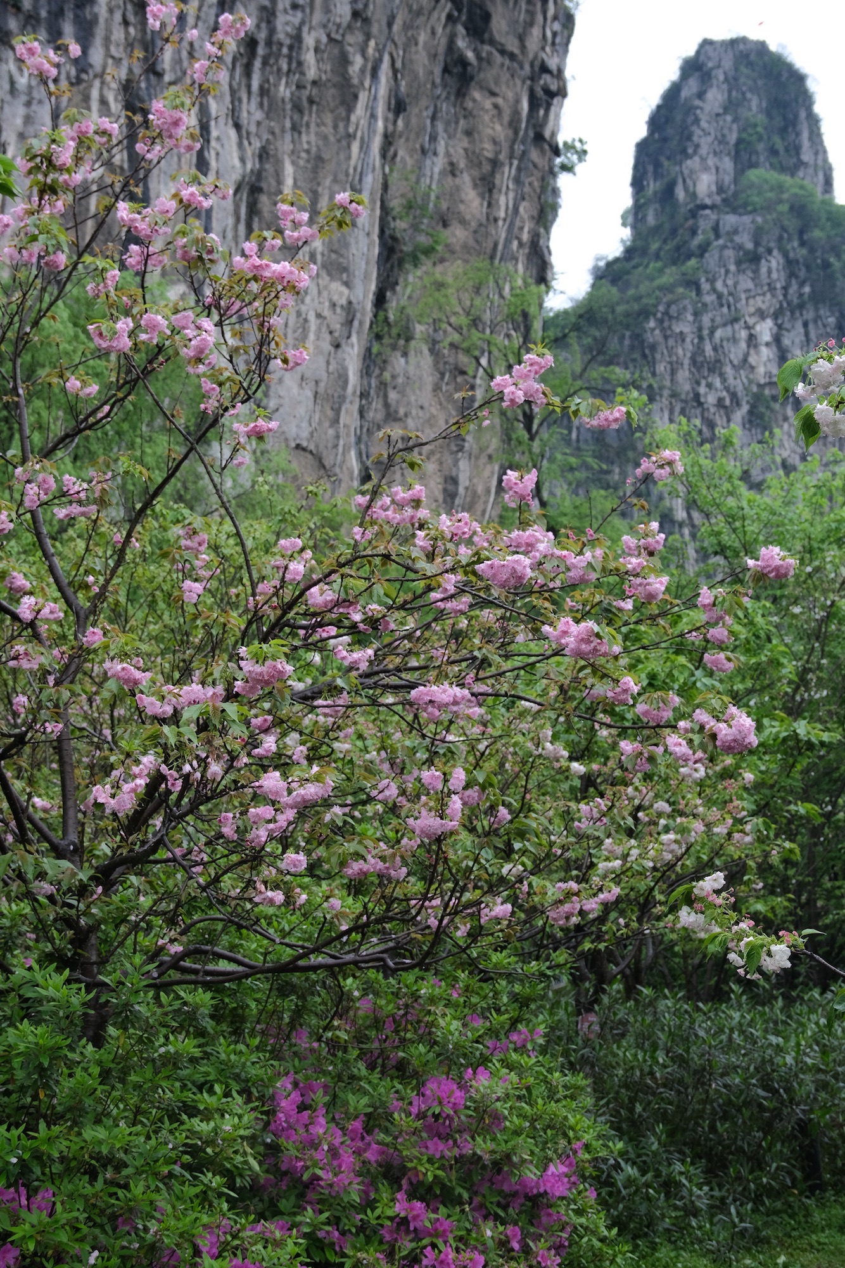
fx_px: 2112
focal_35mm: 60
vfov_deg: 33.4
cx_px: 422
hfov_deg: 22.6
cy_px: 634
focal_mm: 40
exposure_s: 1/160
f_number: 7.1
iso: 1000
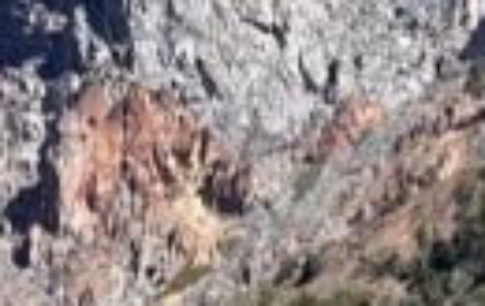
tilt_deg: +16.6
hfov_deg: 4.0
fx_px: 6891
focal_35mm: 520
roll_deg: +0.2
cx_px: -134
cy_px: 444
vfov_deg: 2.5
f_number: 2.8
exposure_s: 1/638
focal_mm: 16.89
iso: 50
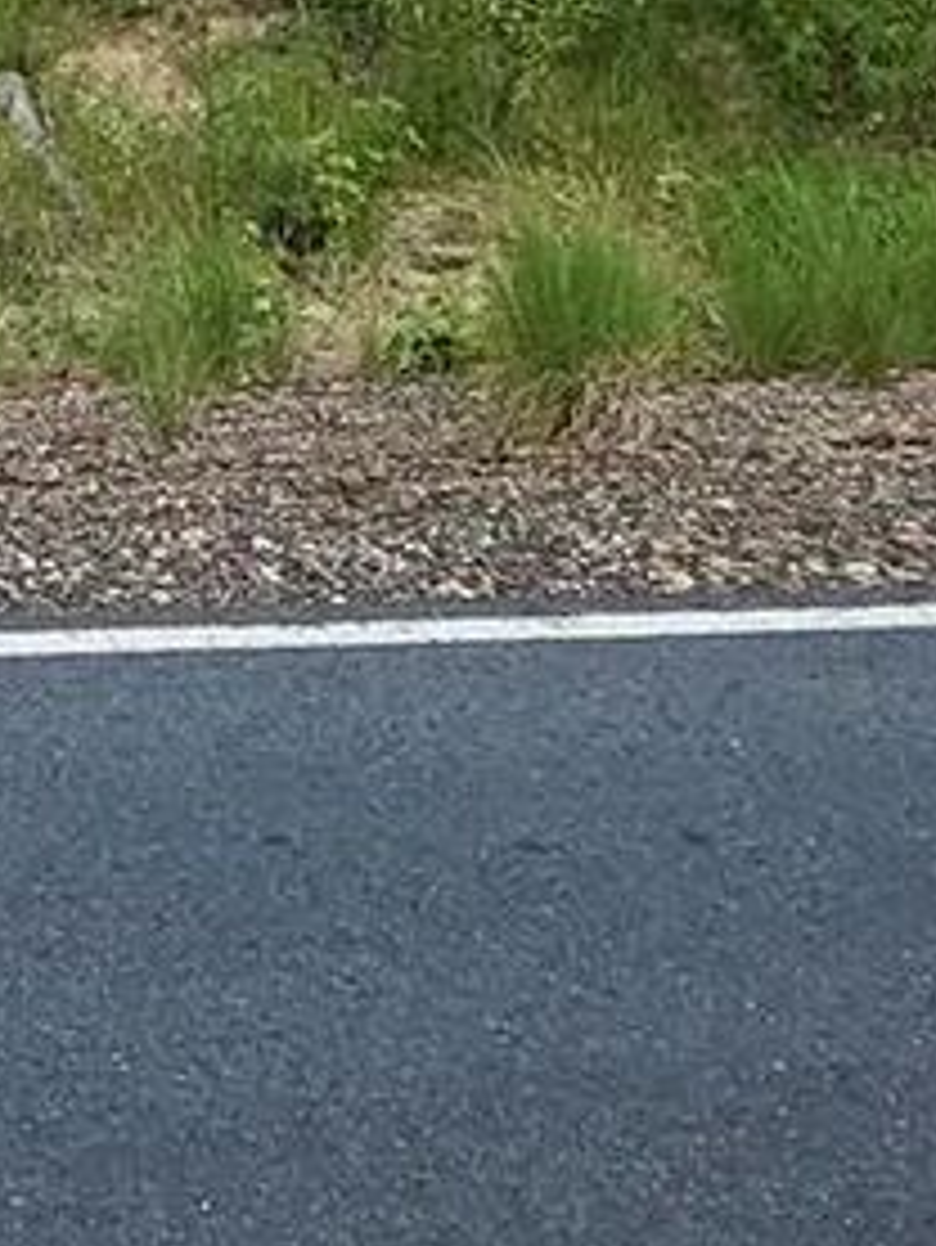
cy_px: -317
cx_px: -536
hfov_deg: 19.5
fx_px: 2306
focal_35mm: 64
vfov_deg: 26.3
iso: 32
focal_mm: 1.74
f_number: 2.2
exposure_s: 1/270
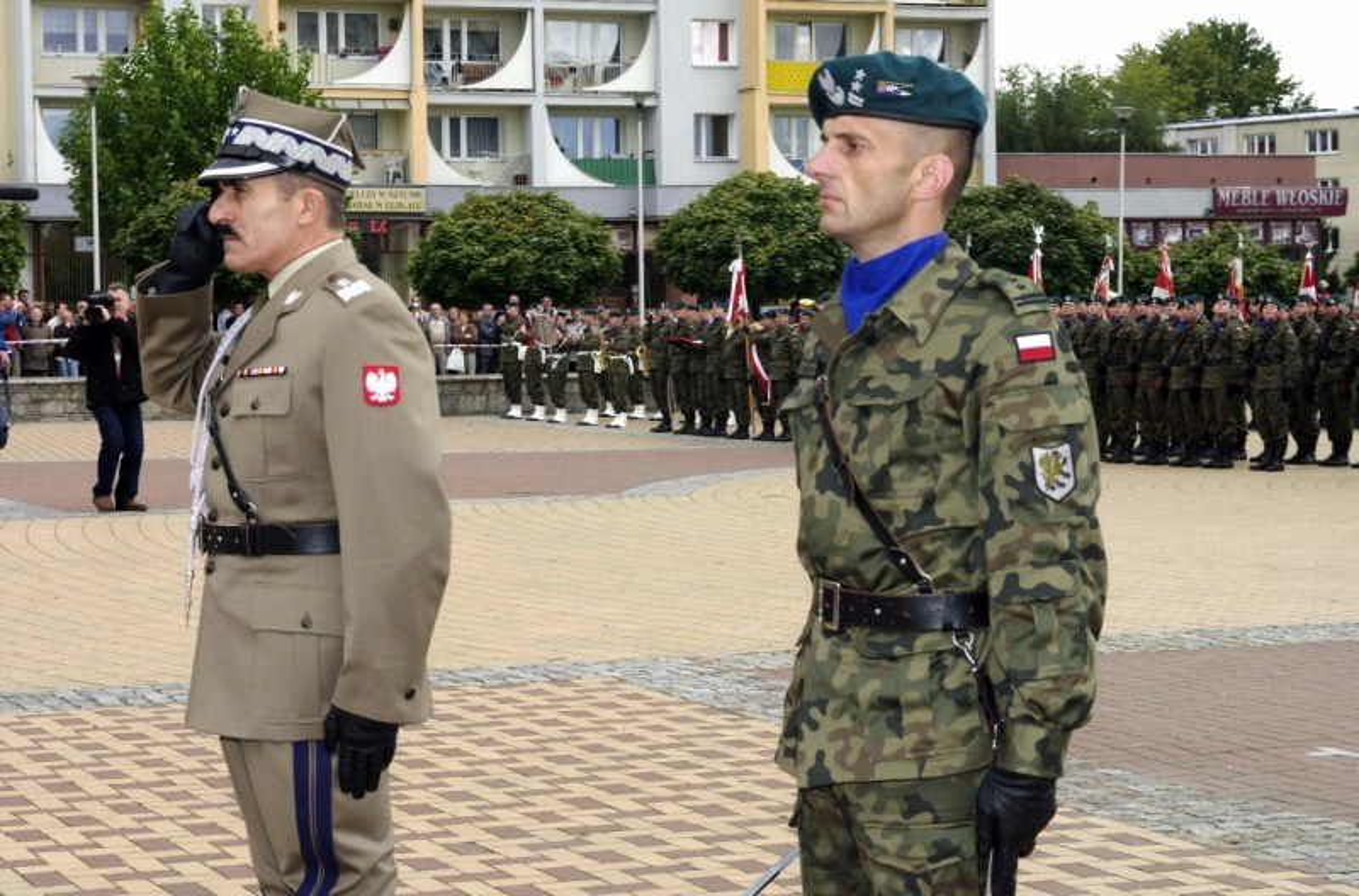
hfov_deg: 27.1
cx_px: 680
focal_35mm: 75
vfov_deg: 18.1
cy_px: 448
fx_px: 2822
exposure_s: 1/180
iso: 400
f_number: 9.5
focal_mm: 50
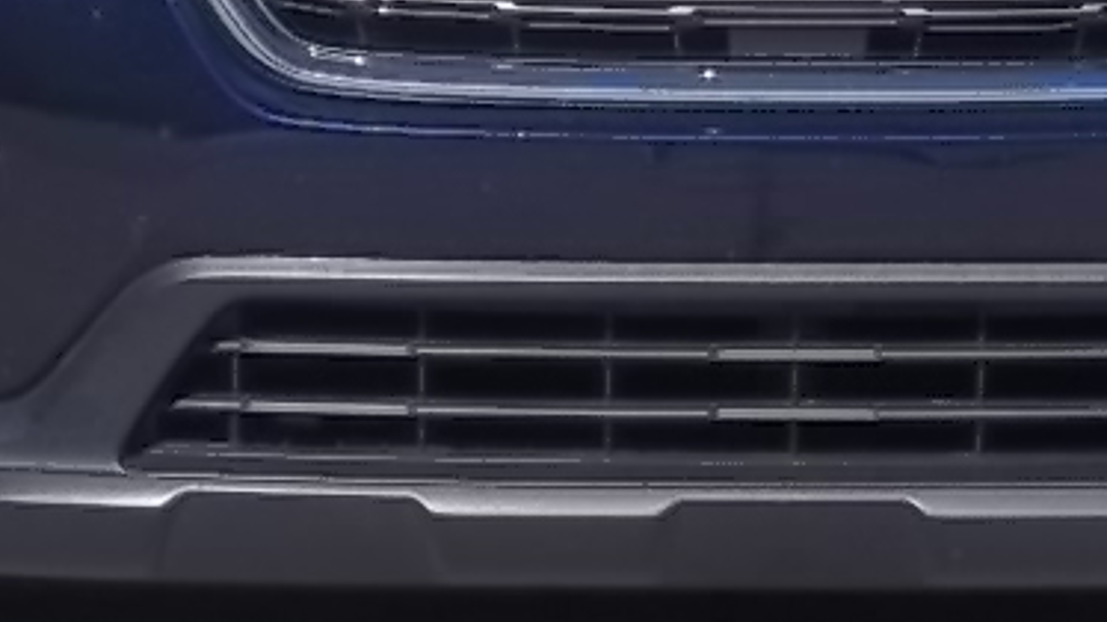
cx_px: 829
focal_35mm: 265
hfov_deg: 8.1
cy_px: -400
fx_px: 7775
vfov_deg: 4.5
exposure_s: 1/320
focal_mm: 12.67
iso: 64
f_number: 5.9
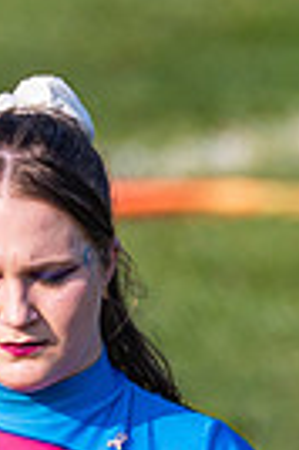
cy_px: 703
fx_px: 37082
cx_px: 113
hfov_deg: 0.5
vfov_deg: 0.7
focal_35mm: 2969
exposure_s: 1/1250
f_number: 7.1
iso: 400
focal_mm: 560
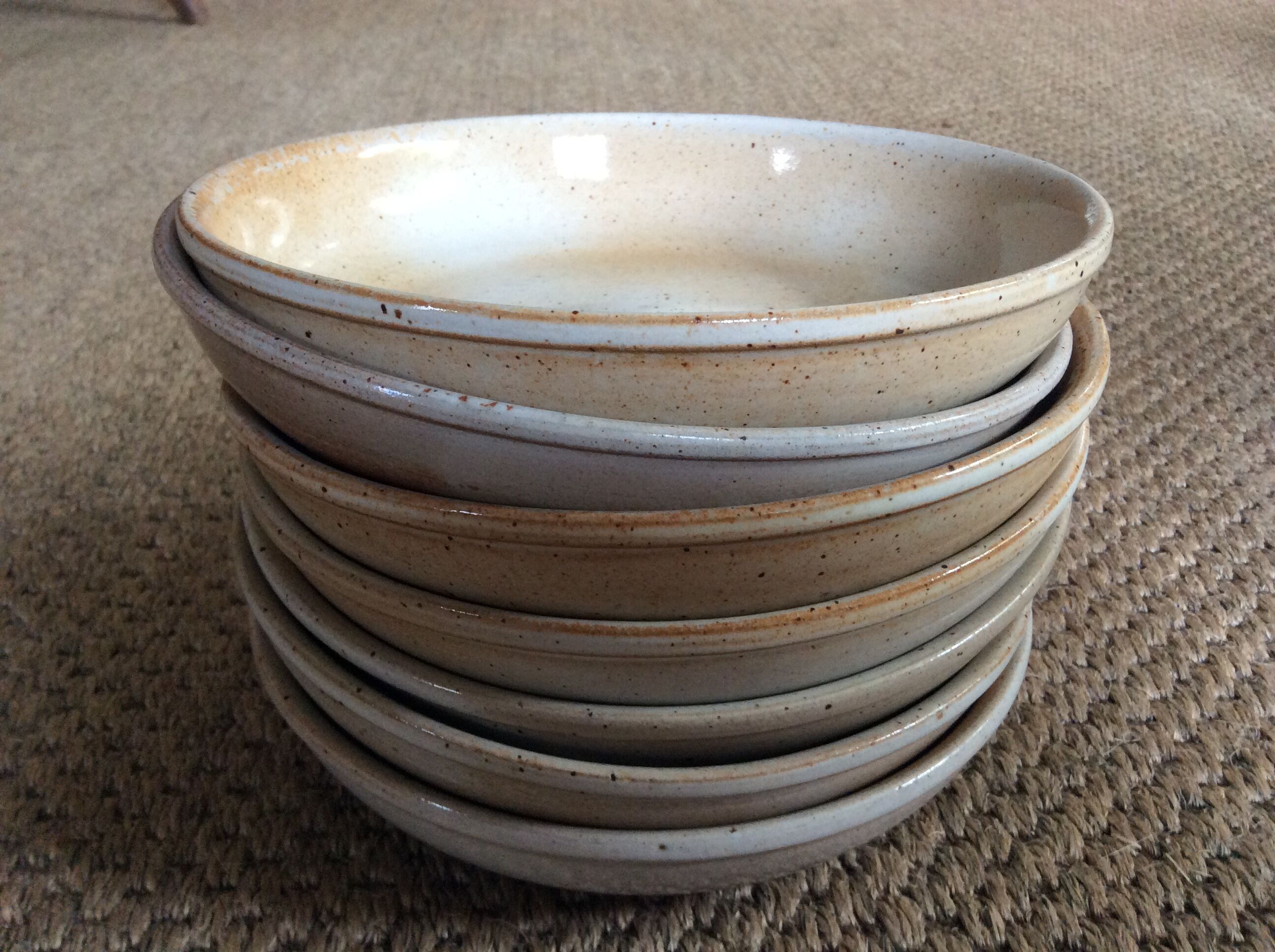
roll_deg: +1.9
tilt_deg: -31.3
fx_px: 1177
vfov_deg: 44.1
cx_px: 638
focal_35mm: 32
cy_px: 476
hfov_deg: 56.9
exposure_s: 1/25
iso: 125
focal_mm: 3.3
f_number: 2.4
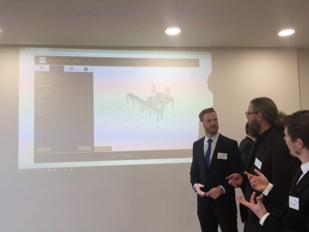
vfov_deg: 48.2
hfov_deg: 61.7
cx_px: 154
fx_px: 259
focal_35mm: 29
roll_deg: +1.9
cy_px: 116
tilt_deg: +2.7
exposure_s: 1/100
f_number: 2.2
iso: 50
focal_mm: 4.15
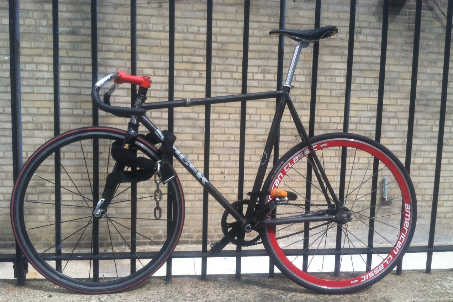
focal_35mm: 37
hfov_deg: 51.9
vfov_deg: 35.9
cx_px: 225
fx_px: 466
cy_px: 163
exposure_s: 1/411
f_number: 2.8
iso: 80
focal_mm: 3.85
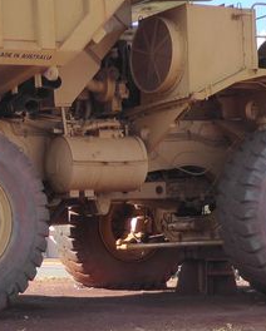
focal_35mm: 124
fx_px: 1217
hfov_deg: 12.2
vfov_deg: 15.5
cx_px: -56
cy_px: 187
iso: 160
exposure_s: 1/320
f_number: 3.8
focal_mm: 7.2
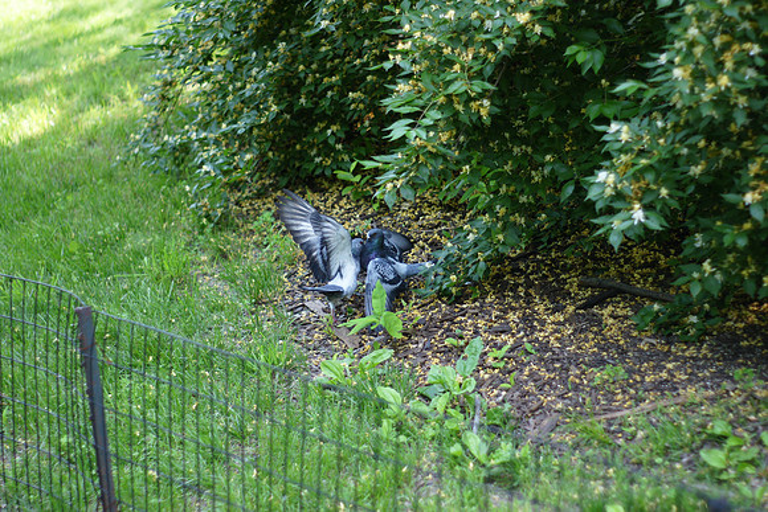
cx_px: 384
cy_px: 256
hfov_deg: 27.0
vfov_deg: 18.2
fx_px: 1600
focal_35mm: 75
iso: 800
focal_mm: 50
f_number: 1.7
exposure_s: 1/1250
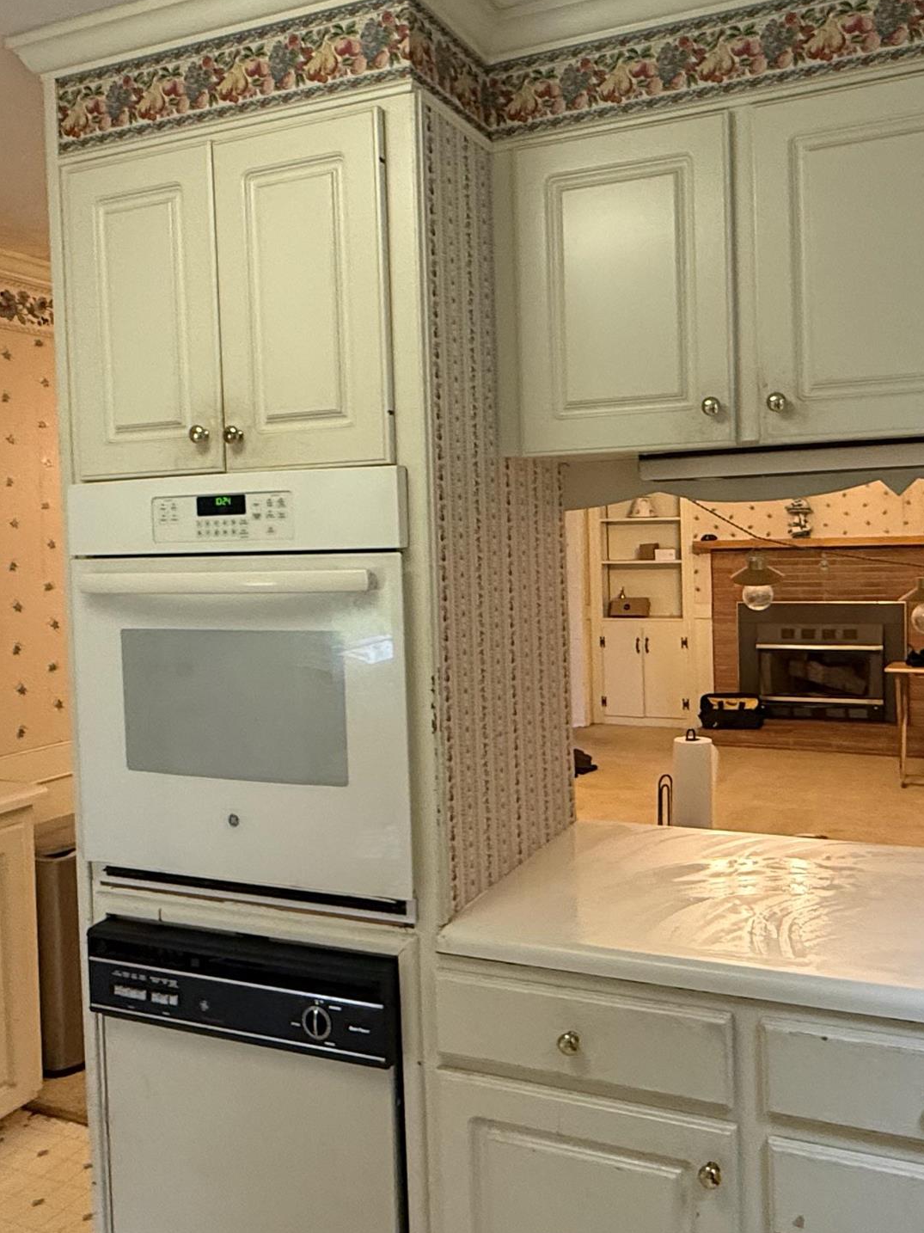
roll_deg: +1.7
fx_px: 1068
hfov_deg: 46.6
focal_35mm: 30
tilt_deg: -2.4
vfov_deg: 59.9
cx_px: 535
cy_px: 567
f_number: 2.2
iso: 500
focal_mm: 2.22
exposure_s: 1/60
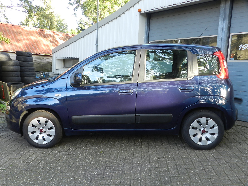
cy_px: 93
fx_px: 229
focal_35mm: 32
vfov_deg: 44.2
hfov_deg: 56.8
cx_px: 124
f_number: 3.7
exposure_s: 1/40
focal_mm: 5.6
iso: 160
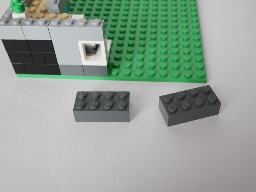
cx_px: 128
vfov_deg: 36.0
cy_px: 96
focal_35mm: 40
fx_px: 296
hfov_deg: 46.8
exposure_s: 1/60
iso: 400
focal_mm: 20
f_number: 5.6
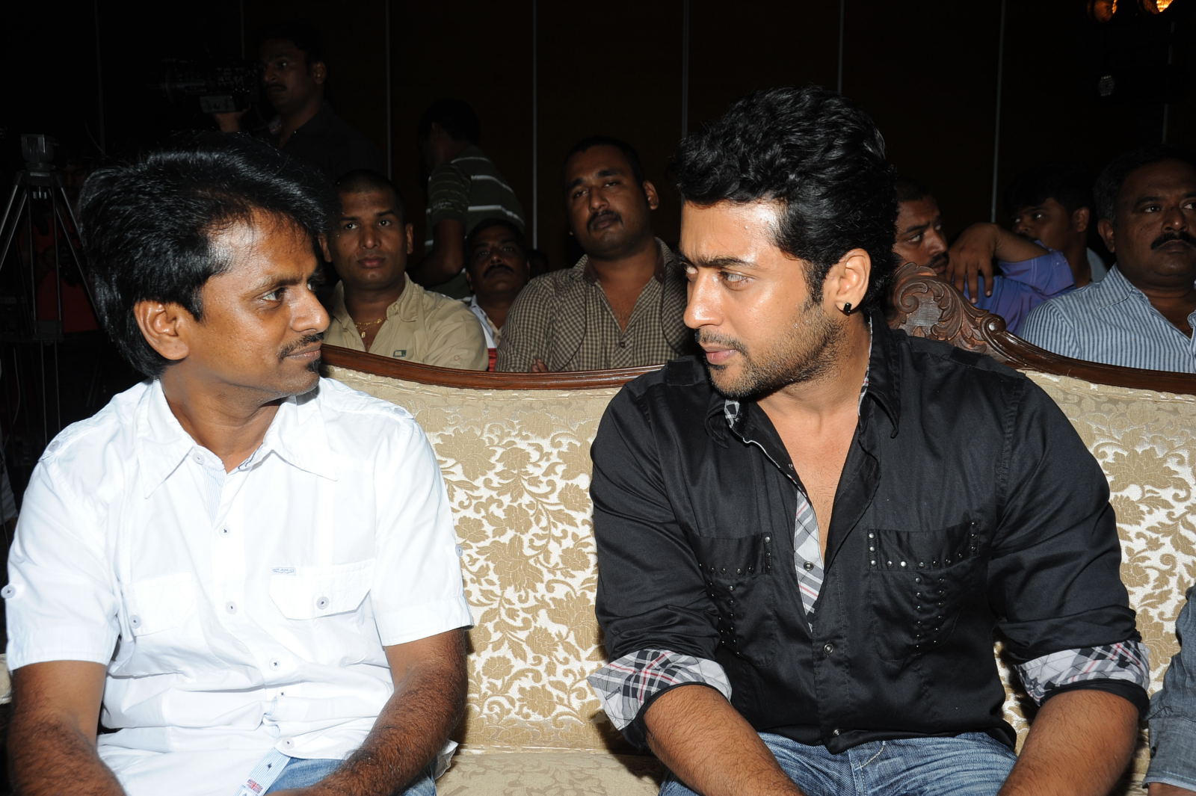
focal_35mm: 42
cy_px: 398
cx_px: 598
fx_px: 1395
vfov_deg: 31.9
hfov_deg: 46.4
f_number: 10
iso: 200
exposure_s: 1/125
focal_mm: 42
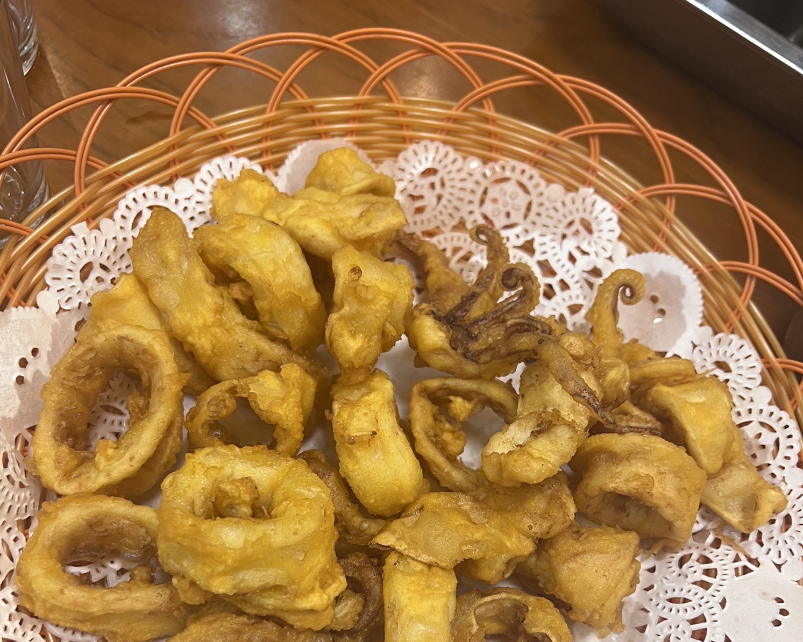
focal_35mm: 34
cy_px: 488
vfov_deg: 41.9
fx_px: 808
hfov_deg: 52.9
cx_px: 400
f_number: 1.5
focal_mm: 5.7
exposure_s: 1/50
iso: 64
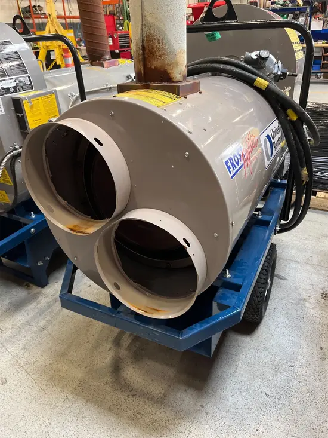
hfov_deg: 53.1
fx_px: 328
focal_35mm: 26
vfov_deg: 67.3
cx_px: 164
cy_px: 219
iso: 250
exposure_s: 1/60
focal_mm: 5.1
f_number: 1.6
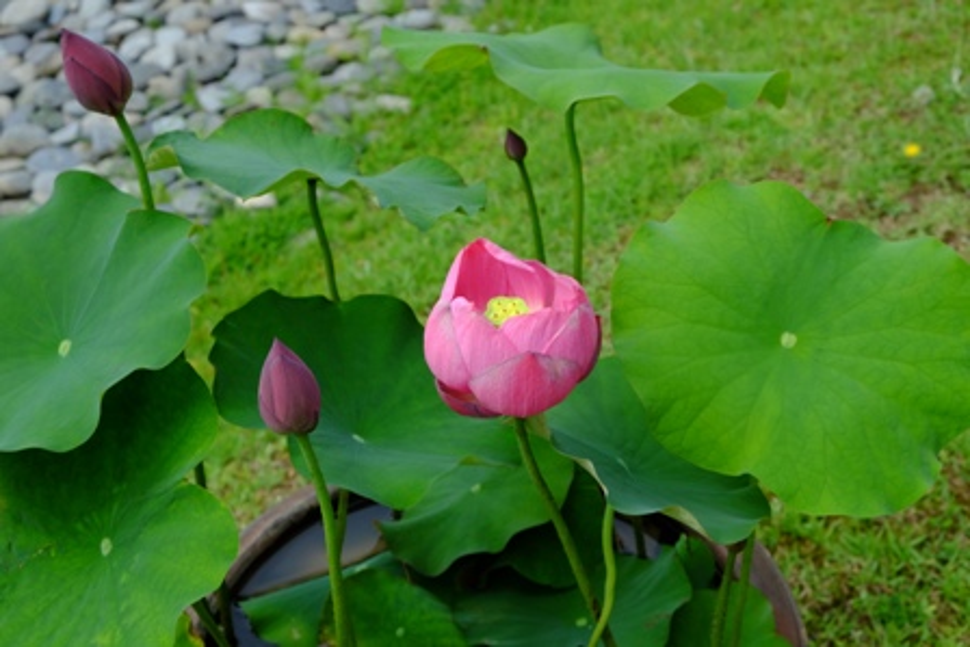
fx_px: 1590
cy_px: 324
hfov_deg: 33.9
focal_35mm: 59
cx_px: 485
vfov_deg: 23.0
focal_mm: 39
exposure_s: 1/420
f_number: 8
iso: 400
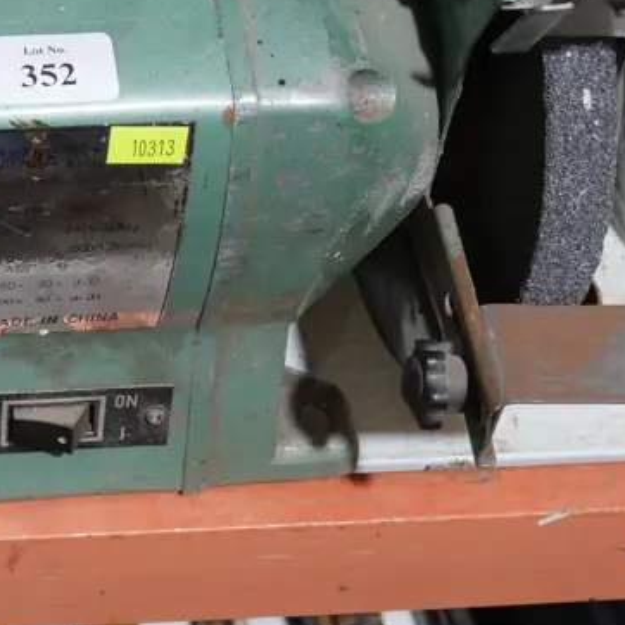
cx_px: -74
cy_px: 30
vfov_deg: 17.1
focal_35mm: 100
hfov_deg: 16.8
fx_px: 2043
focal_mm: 20
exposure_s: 1/60
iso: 500
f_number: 4.5
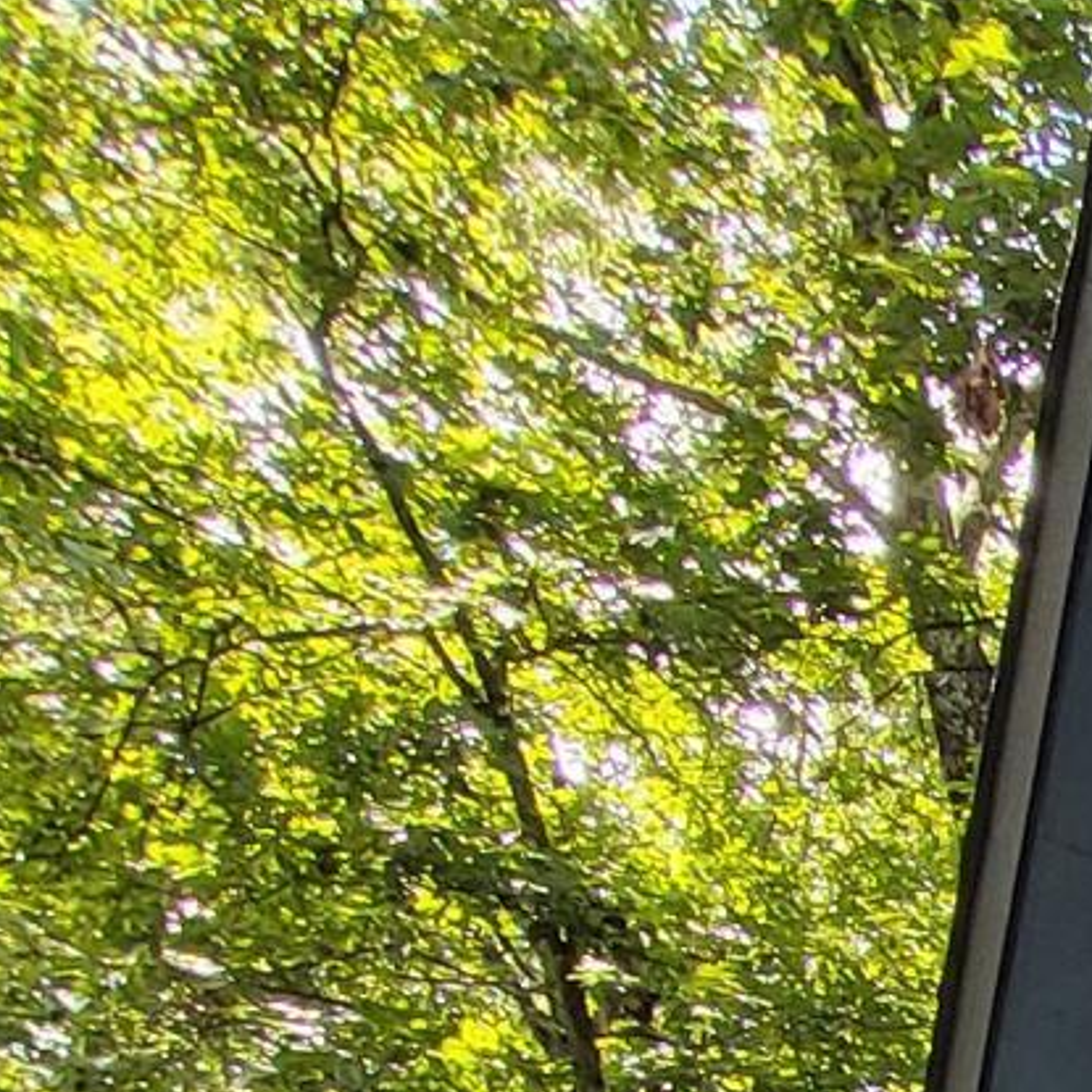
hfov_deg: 14.7
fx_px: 2962
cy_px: 2305
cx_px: 2502
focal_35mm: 83
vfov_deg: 15.6
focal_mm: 1.74
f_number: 2.2
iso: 32
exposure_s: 1/120
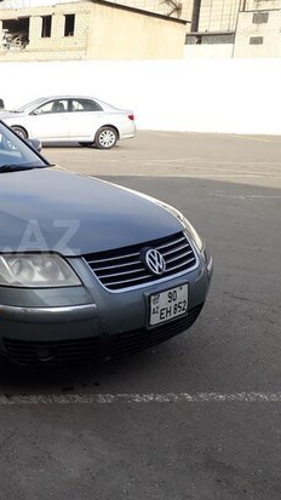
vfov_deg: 43.7
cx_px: -44
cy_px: 238
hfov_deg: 23.5
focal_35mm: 47
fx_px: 623
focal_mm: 3.6
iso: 40
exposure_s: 1/687
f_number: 1.9
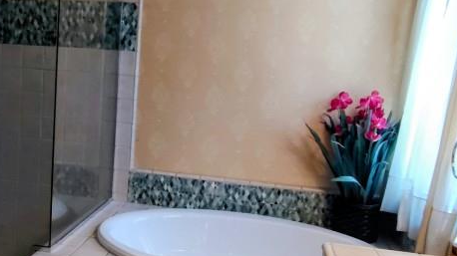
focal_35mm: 39
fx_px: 472
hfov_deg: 50.6
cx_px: 147
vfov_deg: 30.3
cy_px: 110
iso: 372
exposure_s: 1/60
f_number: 2.2
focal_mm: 2.13
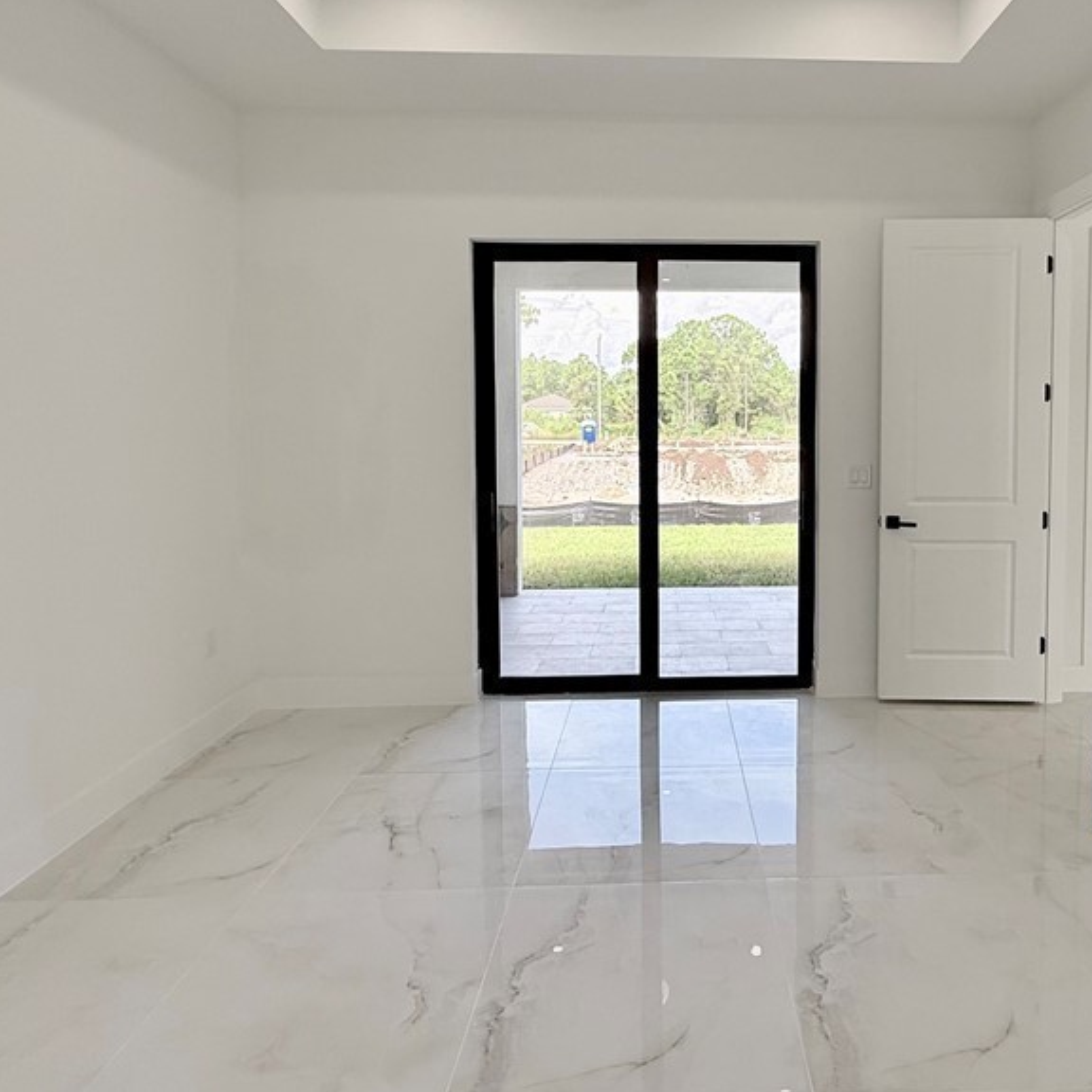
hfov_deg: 68.2
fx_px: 785
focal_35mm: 22
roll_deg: -0.1
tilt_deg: -1.6
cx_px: 705
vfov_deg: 69.0
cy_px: 446
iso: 64
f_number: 2.2
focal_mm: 2.22
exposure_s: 1/200
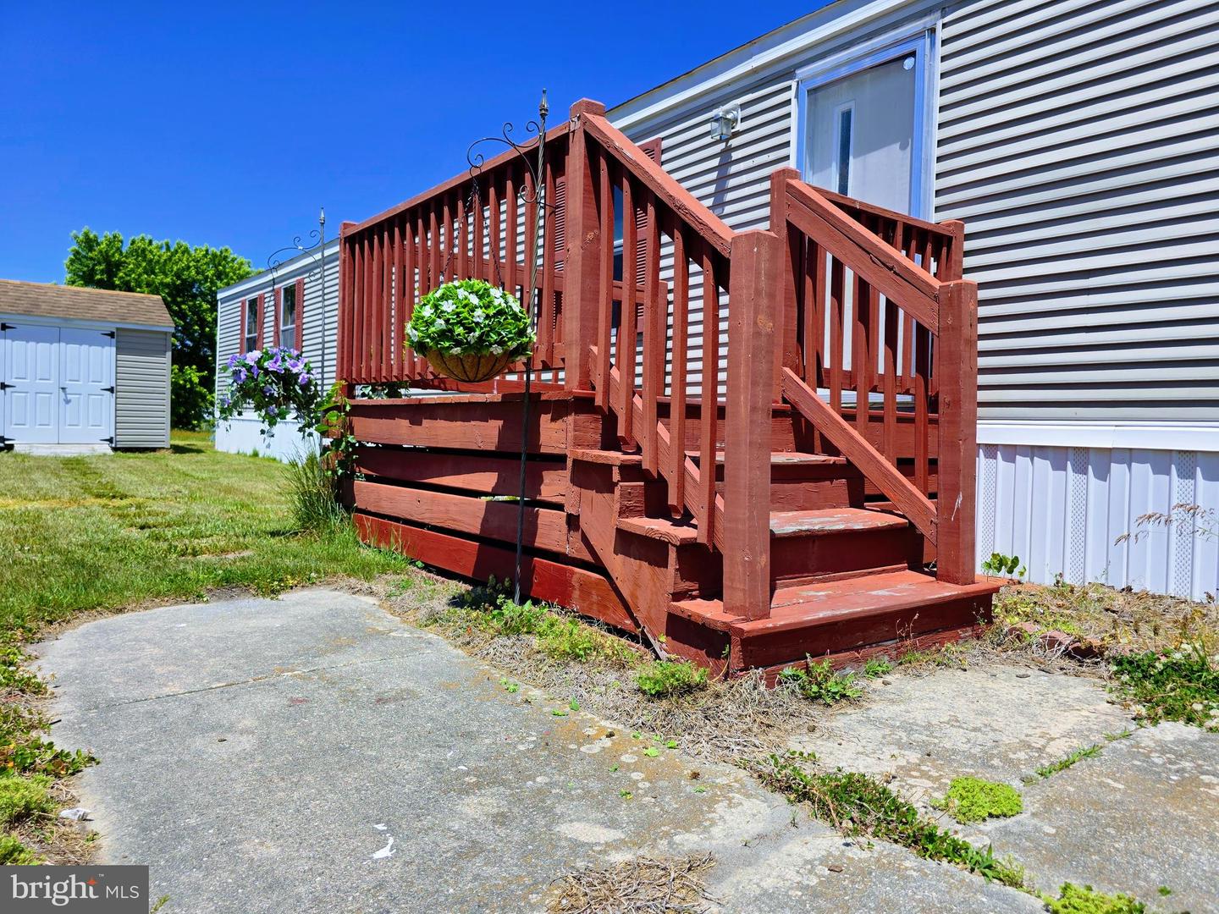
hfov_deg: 73.9
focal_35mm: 23
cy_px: 457
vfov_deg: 58.9
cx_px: 610
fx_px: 810
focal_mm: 6.3
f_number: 1.7
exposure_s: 1/6574
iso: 80
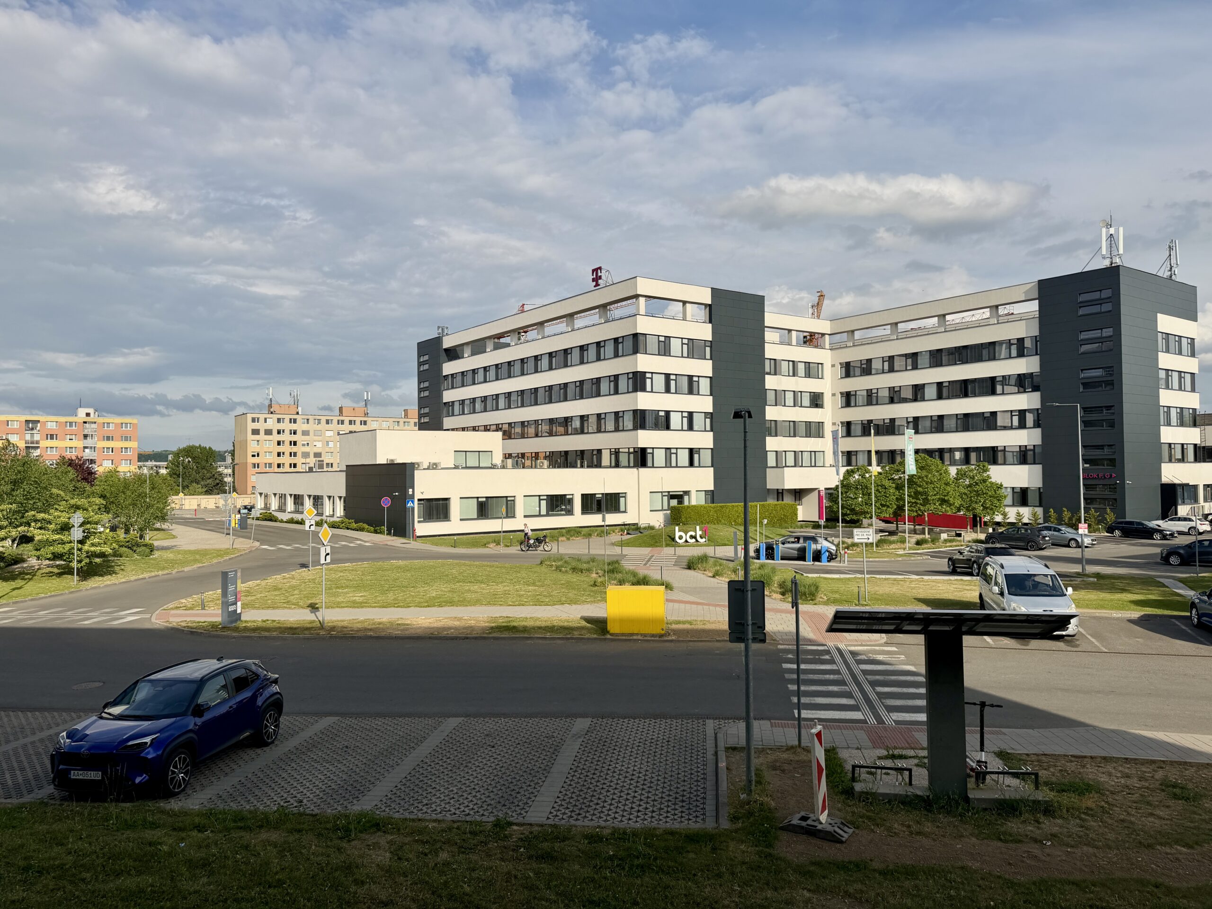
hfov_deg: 71.6
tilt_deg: +2.6
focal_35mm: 24
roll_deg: +1.1
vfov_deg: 56.8
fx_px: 840
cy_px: 454
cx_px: 606
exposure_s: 1/6711
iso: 80
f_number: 1.78
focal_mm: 6.76
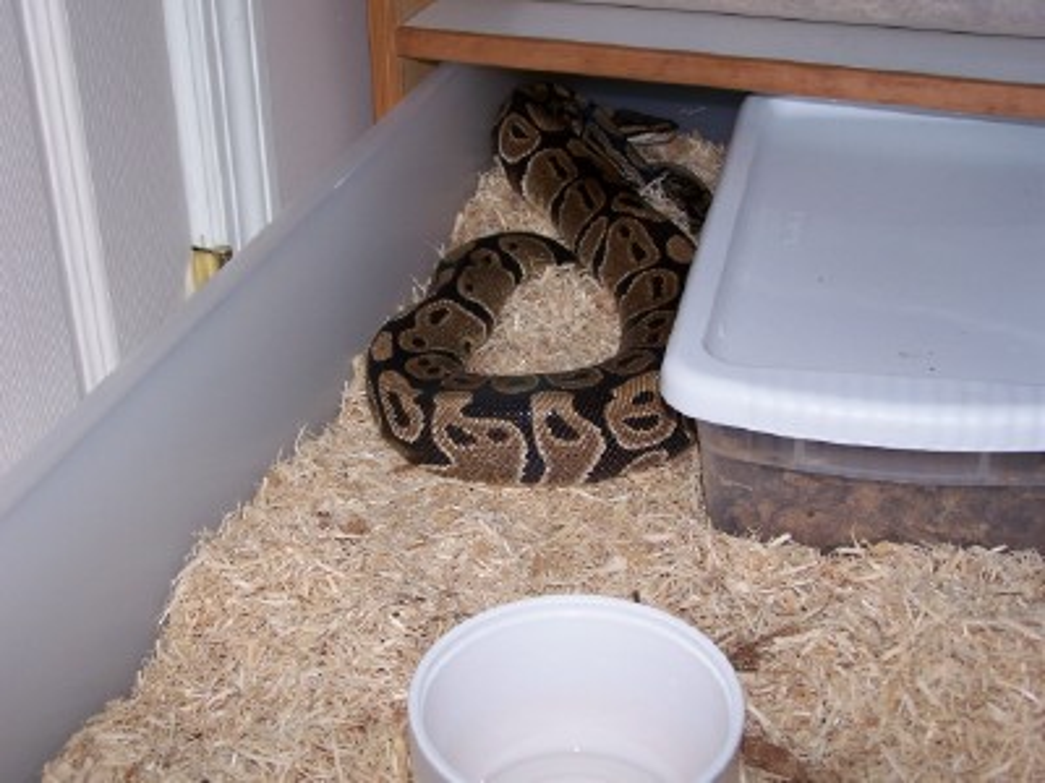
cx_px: 522
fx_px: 1540
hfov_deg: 37.5
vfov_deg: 28.6
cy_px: 392
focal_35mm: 51
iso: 80
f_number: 3
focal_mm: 8.5
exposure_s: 1/60
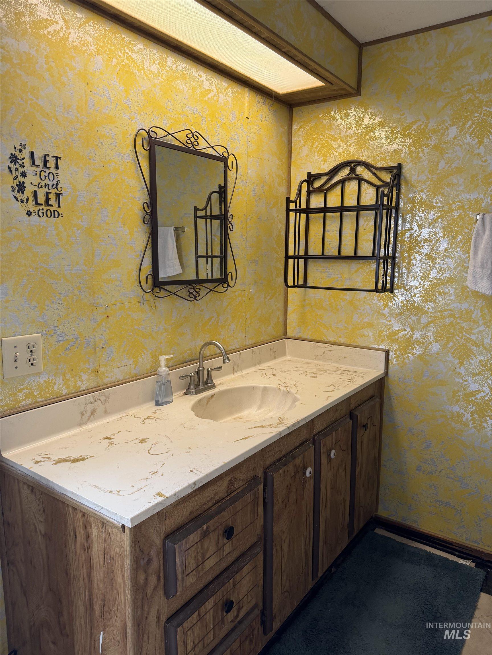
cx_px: 246
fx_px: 455
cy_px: 328
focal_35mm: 24
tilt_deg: -11.0
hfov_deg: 56.8
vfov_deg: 71.6
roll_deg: -1.1
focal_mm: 6.76
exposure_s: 1/60
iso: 160
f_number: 1.78
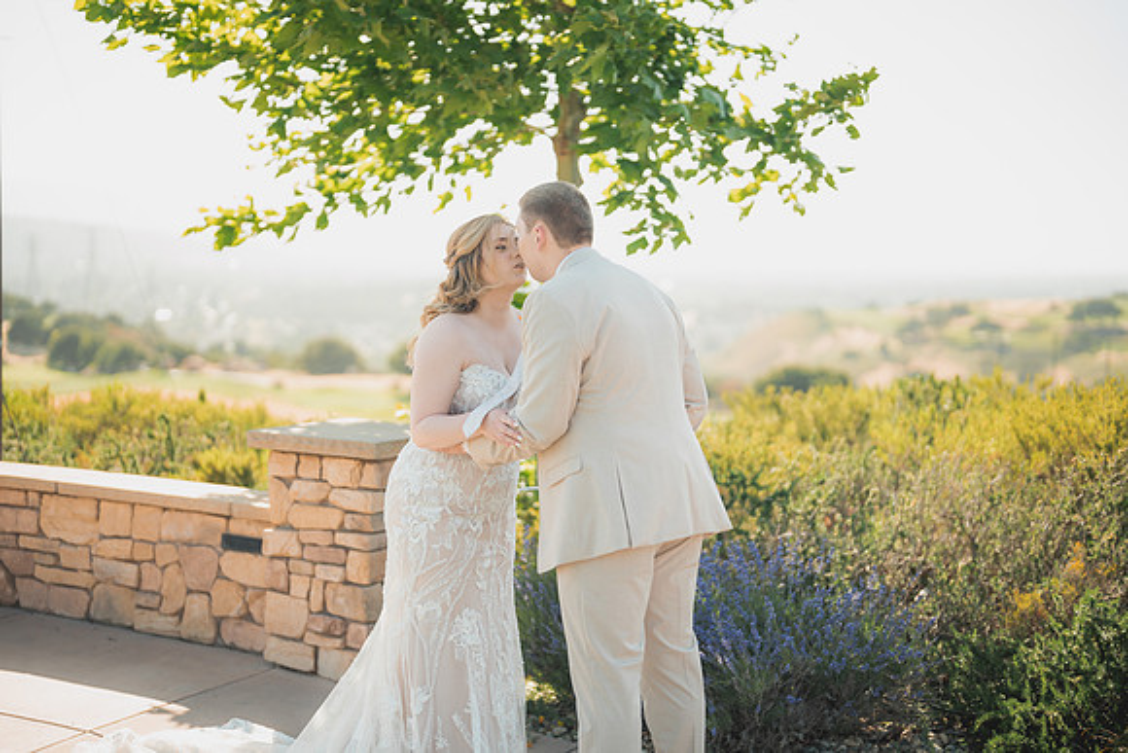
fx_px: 1567
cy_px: 376
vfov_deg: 27.0
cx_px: 564
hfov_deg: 39.6
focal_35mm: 50
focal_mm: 50
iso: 50
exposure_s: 1/1600
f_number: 1.2
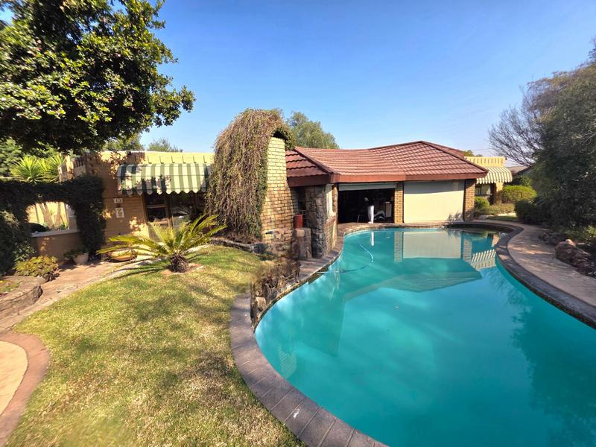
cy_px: 224
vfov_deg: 89.9
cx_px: 298
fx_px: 224
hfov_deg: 106.2
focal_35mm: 13
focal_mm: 2.2
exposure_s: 1/1111
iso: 40
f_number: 1.9
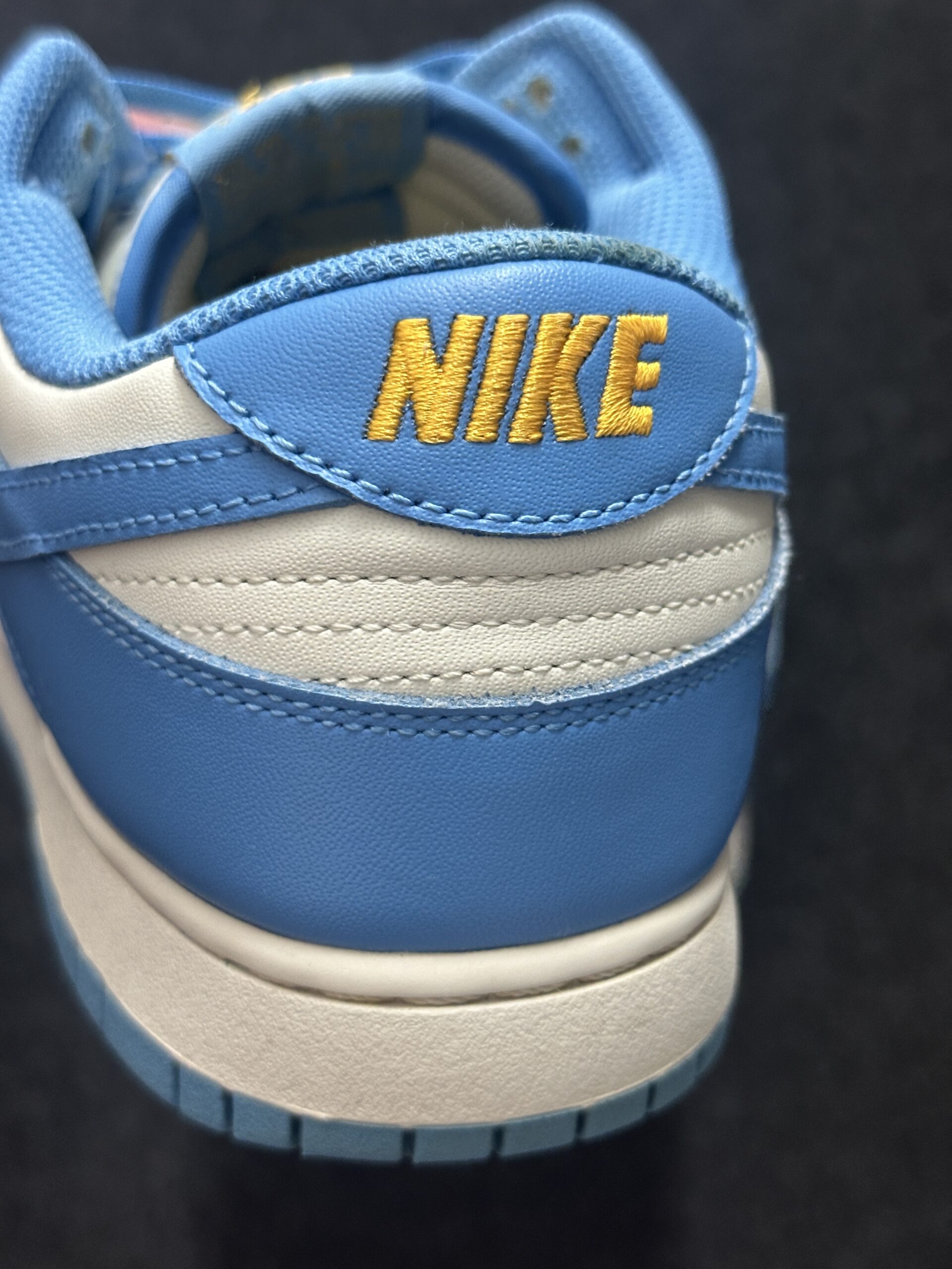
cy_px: 634
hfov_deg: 30.3
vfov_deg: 39.7
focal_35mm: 48
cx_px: 476
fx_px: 1760
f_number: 1.78
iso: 200
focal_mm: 6.86
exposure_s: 1/33
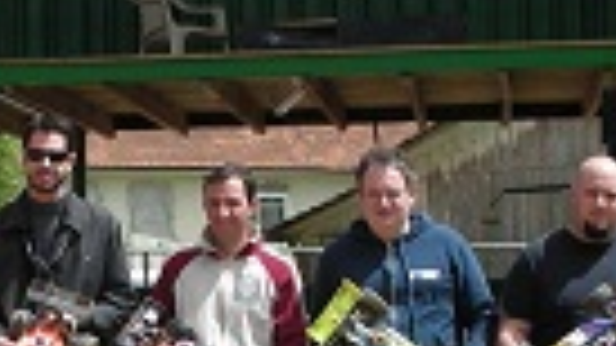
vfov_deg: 8.5
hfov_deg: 15.1
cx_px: 153
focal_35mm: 142
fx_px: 2319
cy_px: 355
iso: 50
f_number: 8.5
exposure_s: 1/82
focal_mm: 5.8
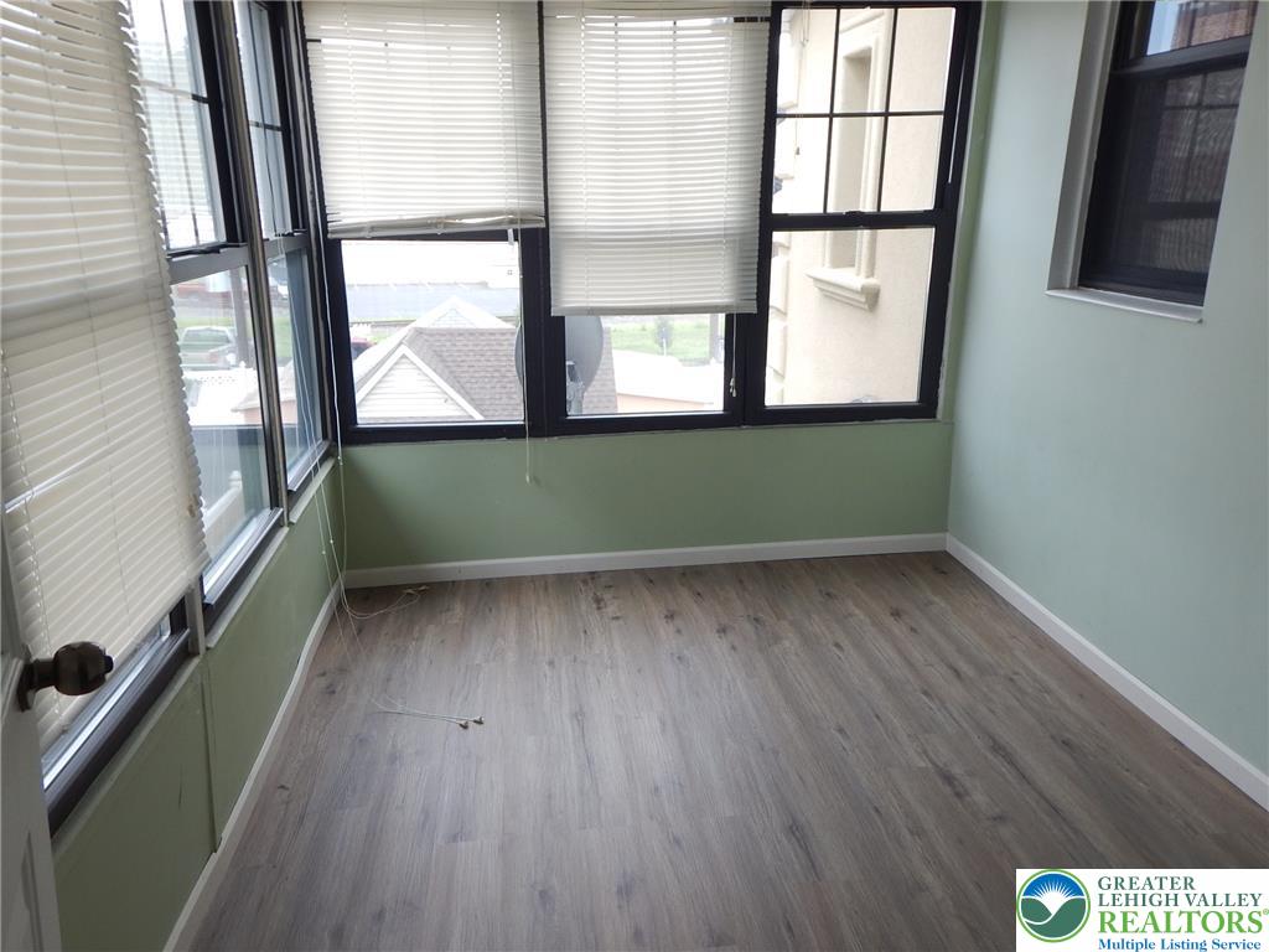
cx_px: 634
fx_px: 807
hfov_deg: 76.4
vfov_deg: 61.1
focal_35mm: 22
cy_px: 476
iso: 125
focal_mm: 4
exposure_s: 1/50
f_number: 3
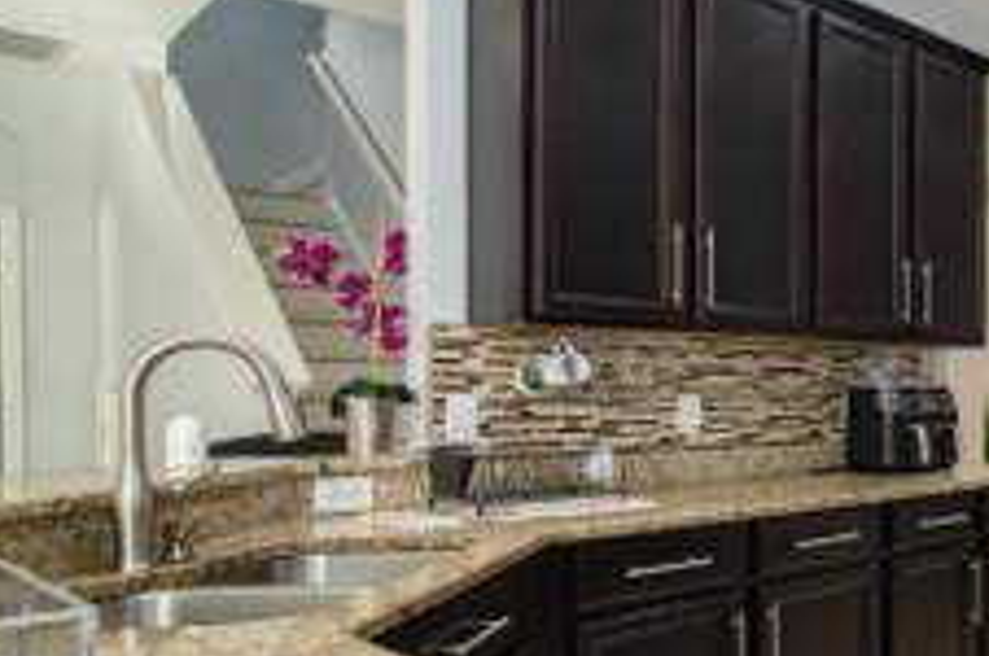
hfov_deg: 47.5
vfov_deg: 38.6
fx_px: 933
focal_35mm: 34
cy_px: 391
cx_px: 963
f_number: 8
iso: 200
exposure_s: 1/6
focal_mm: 16
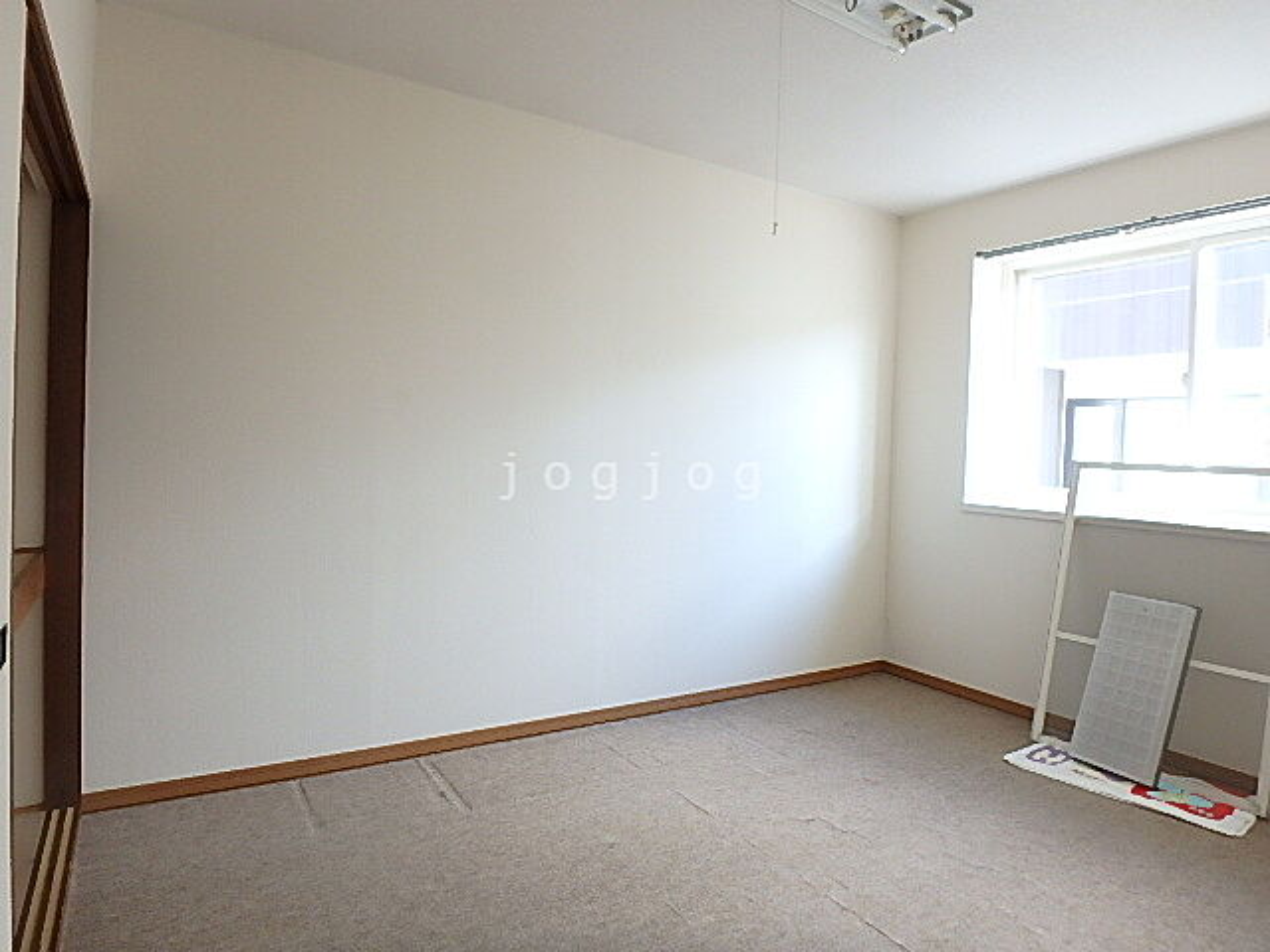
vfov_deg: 63.4
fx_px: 770
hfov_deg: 79.0
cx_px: 635
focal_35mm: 21
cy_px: 476
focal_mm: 3.7
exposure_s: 1/40
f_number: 3.5
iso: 200
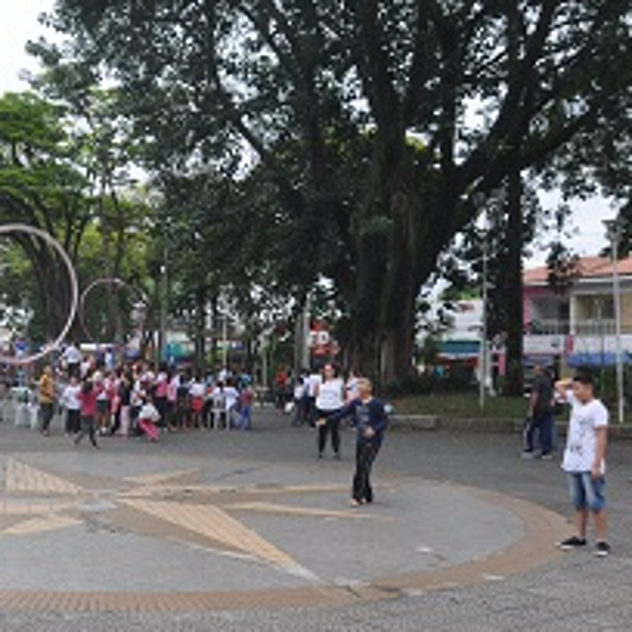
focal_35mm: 45
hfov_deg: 36.3
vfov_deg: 37.5
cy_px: 339
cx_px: 127
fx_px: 930
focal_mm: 18
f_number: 8
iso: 200
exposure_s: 1/250
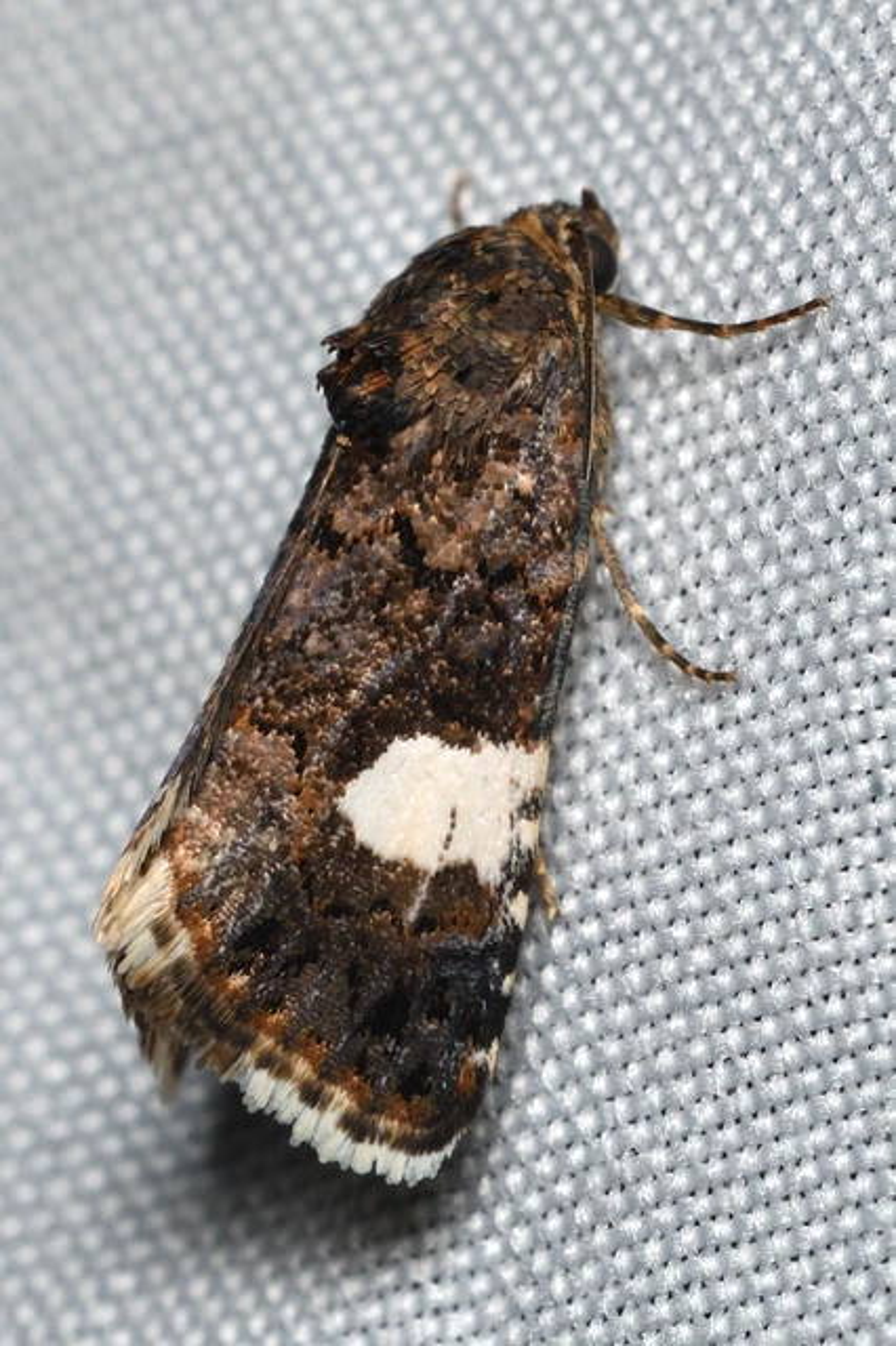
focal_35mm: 225
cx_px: 448
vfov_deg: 9.2
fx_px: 8408
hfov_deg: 6.1
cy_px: 673
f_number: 10
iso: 100
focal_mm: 150
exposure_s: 1/250
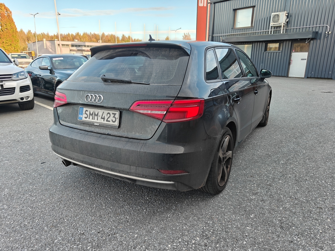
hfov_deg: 71.6
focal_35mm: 24
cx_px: 168
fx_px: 232
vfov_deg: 56.8
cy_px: 126
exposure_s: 1/200
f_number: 1.8
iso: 80
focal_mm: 5.59
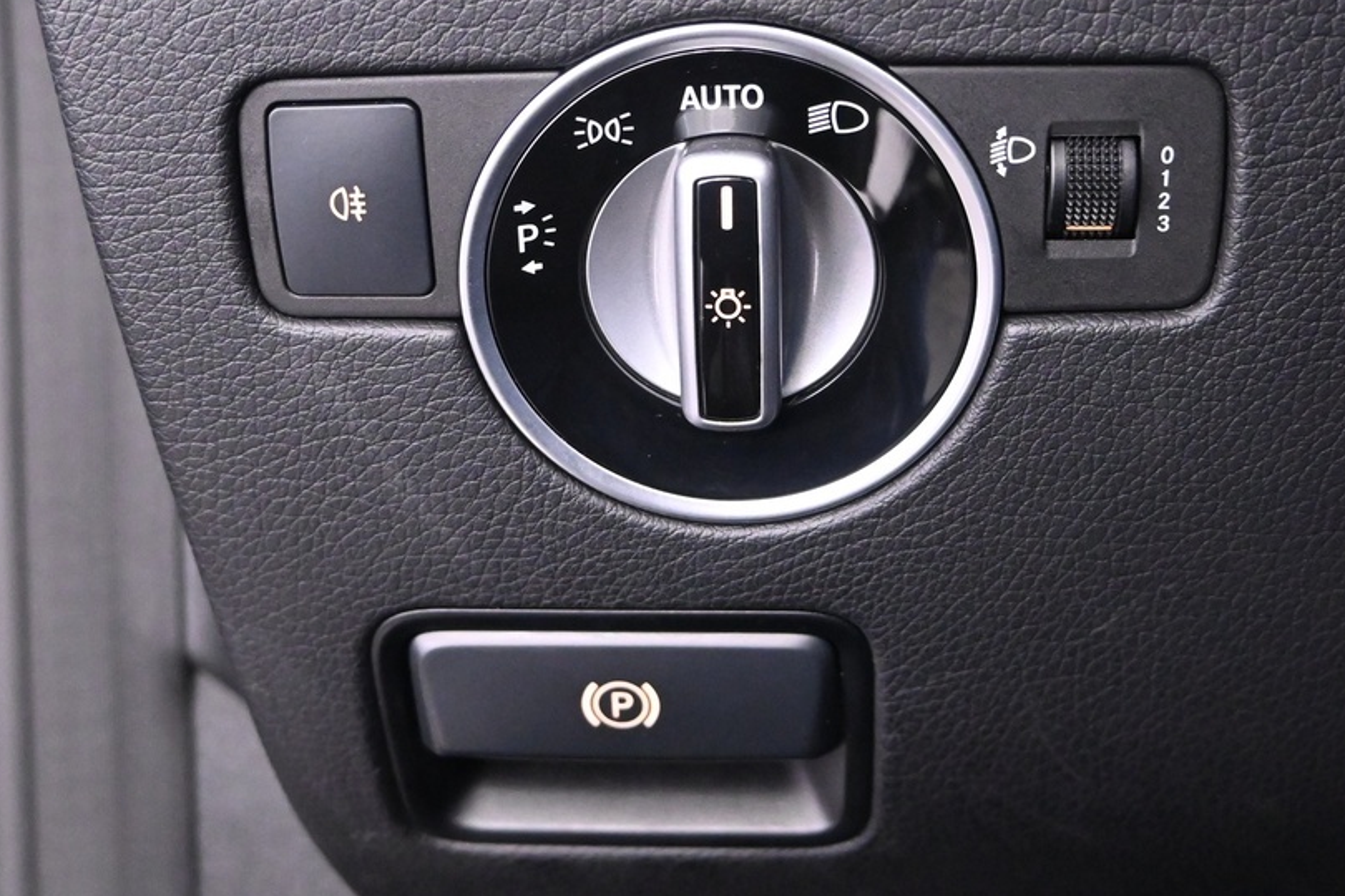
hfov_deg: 41.1
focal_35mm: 48
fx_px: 1793
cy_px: 315
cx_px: 722
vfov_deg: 27.9
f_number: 3.5
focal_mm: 16
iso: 3200
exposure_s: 1/13
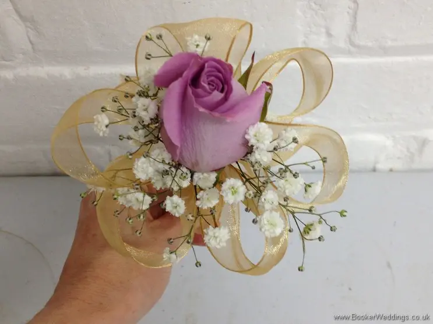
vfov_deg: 40.7
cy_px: 162
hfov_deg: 52.6
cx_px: 216
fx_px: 438
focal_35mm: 35
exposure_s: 1/20
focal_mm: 4.28
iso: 50
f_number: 2.4
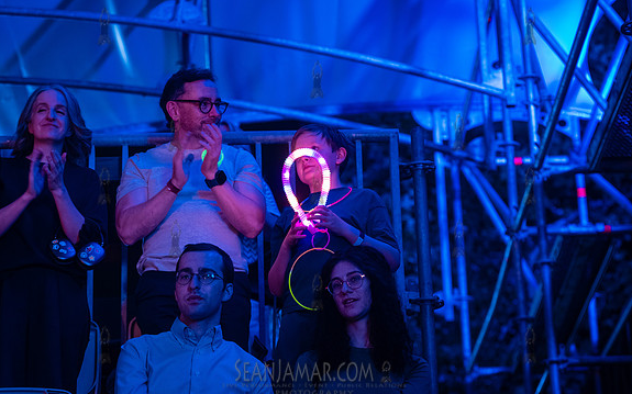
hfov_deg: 19.3
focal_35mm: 108
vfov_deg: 12.1
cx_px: 317
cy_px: 185
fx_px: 1860
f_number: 3.5
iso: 6400
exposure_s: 1/60
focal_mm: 105
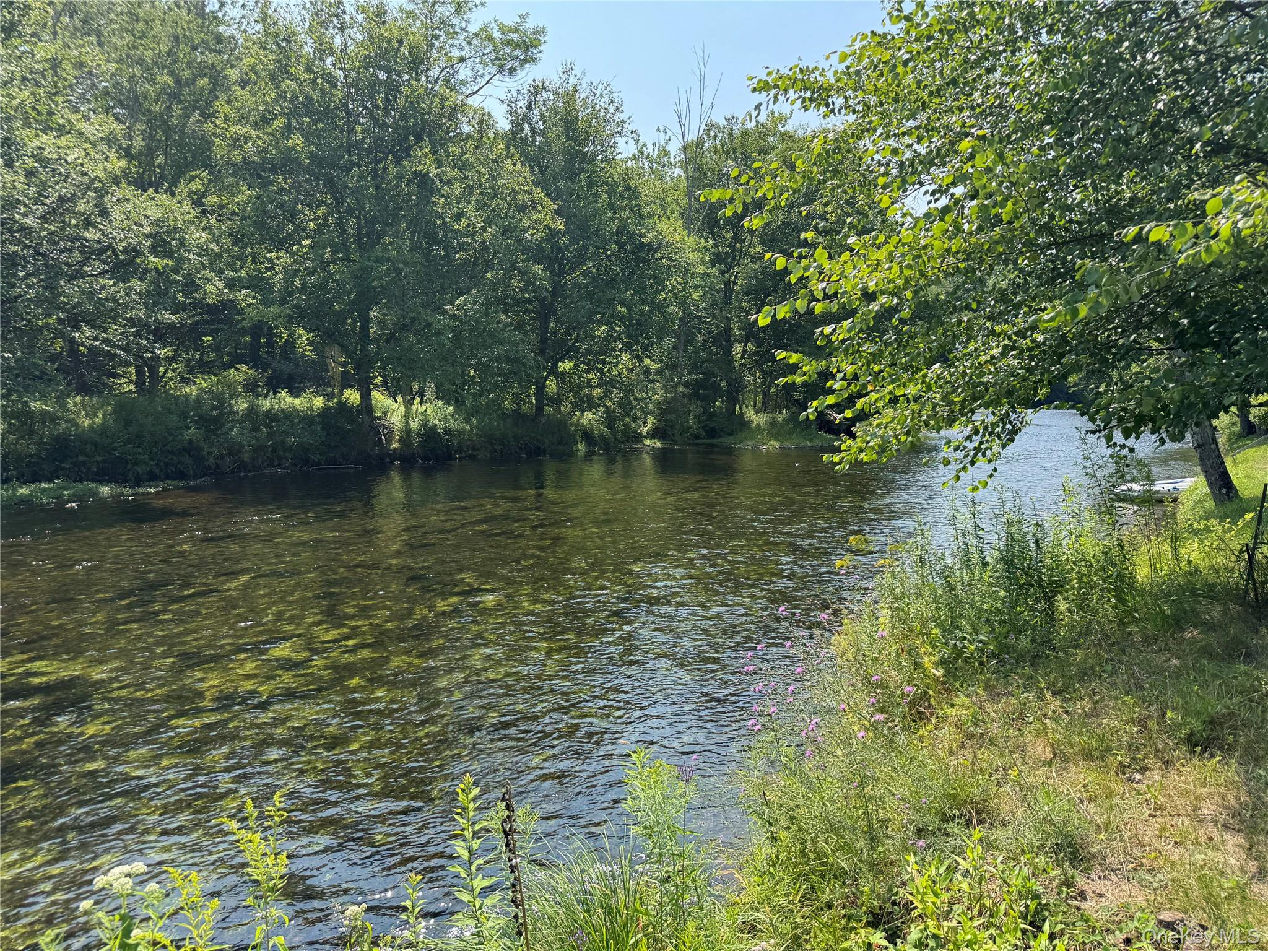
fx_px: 879
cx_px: 634
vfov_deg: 56.8
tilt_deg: -6.6
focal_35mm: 24
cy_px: 476
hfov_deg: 71.6
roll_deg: -1.0
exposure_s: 1/1456
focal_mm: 6.76
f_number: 1.78
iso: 80
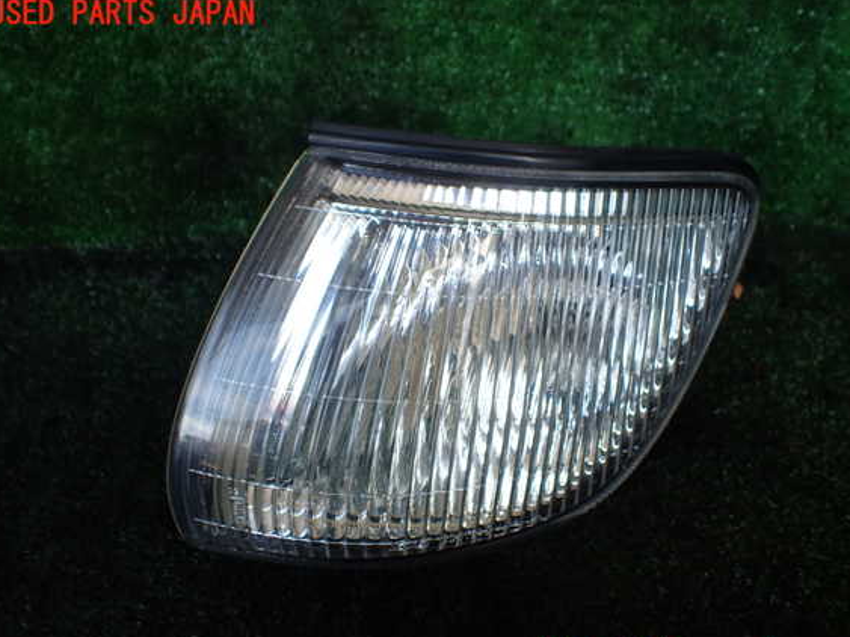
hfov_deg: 56.8
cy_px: 335
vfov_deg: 44.1
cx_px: 433
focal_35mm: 32
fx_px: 786
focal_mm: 5.4
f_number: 2.3
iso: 100
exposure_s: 1/125
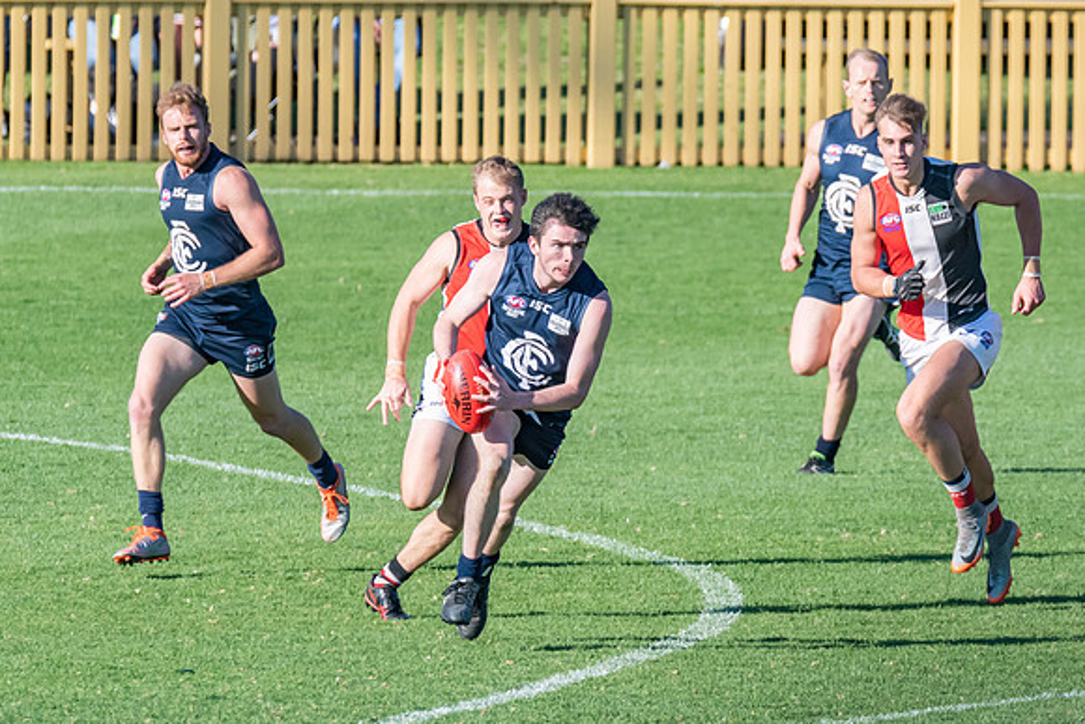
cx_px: 482
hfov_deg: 2.0
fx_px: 31538
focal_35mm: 1046
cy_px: 452
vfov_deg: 1.3
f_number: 10
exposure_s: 1/2000
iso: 800
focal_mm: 500
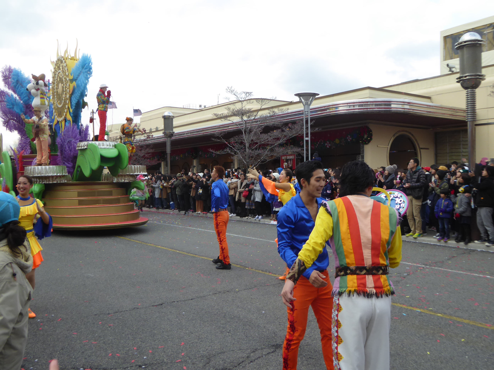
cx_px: 247
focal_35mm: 34
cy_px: 185
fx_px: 485
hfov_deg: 54.0
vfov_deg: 41.8
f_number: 3.6
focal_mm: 5.8
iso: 160
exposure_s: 1/250
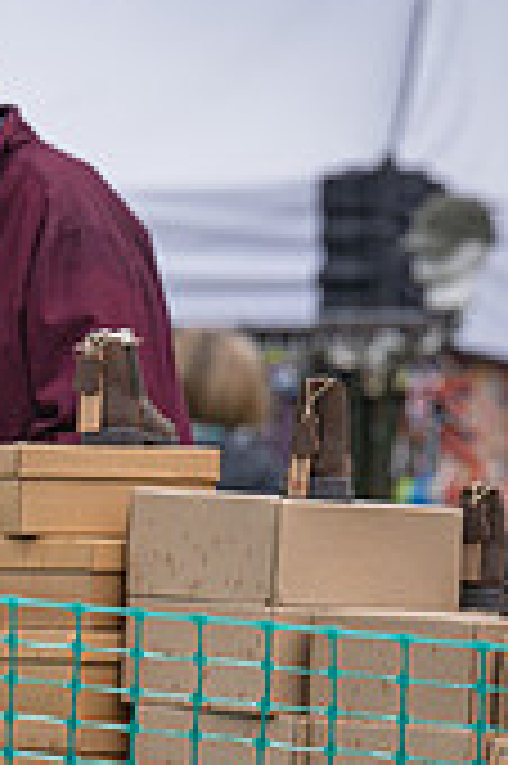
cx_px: -452
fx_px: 11368
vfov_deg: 3.8
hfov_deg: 2.6
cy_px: 873
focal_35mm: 536
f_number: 4
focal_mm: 135
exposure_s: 1/3200
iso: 400
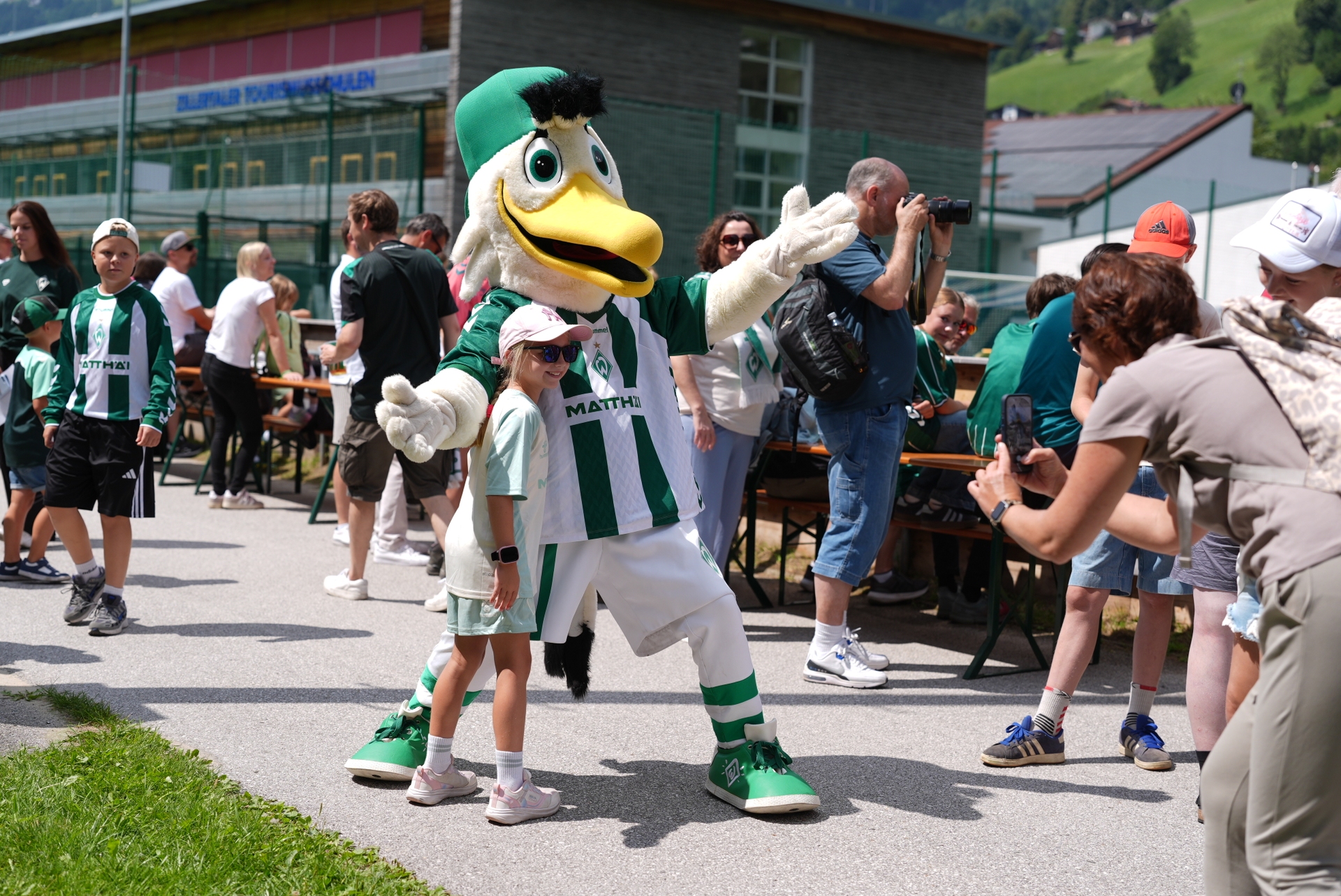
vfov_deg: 27.0
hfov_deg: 39.6
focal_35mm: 50
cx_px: 670
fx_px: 1864
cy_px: 448
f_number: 2.8
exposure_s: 1/4000
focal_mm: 50
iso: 200
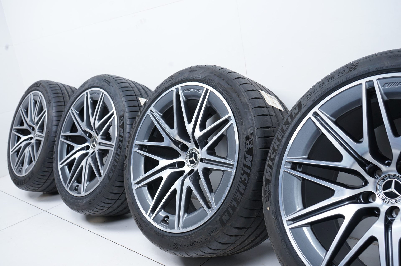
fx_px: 378
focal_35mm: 34
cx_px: 200
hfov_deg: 55.8
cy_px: 133
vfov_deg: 38.8
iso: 250
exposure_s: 1/125
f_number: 7.1
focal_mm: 34
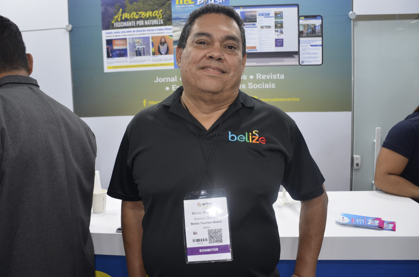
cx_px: 205
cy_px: 132
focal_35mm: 30
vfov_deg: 43.4
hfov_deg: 62.0
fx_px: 348
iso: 400
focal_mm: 18
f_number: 3.5
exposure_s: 1/100
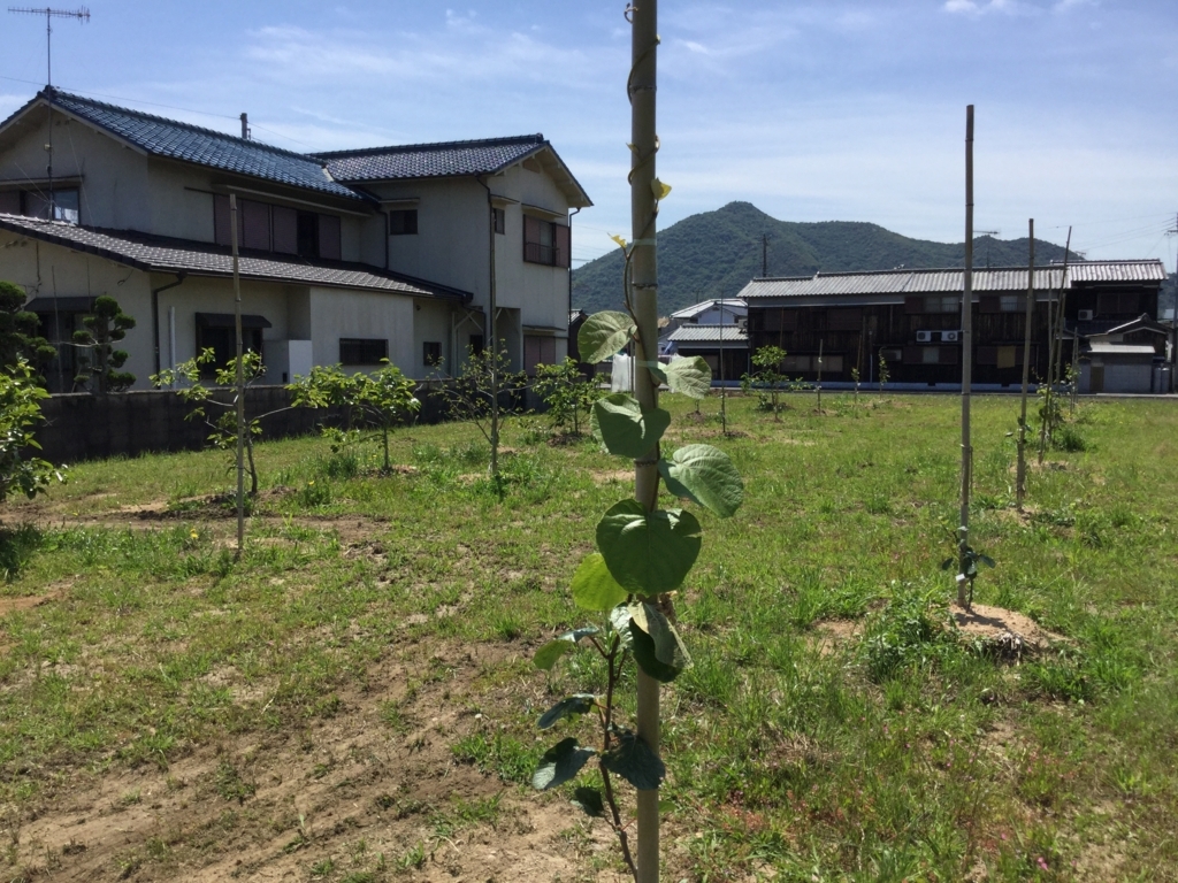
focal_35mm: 31
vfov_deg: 45.4
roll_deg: -0.2
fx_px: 1055
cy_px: 442
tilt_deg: -3.8
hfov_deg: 58.4
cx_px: 589
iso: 25
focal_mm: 3.3
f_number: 2.4
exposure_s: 1/1812
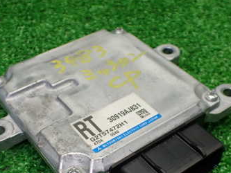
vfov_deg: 26.7
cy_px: 131
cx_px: 110
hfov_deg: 35.5
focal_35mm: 54
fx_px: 360
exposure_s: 1/125
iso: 320
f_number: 2.3
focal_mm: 5.4
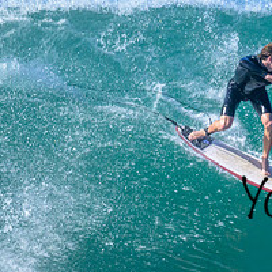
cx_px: 382
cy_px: 186
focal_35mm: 2764
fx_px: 24572
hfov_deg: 0.6
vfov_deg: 0.6
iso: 2800
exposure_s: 1/6400
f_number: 9
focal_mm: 1120
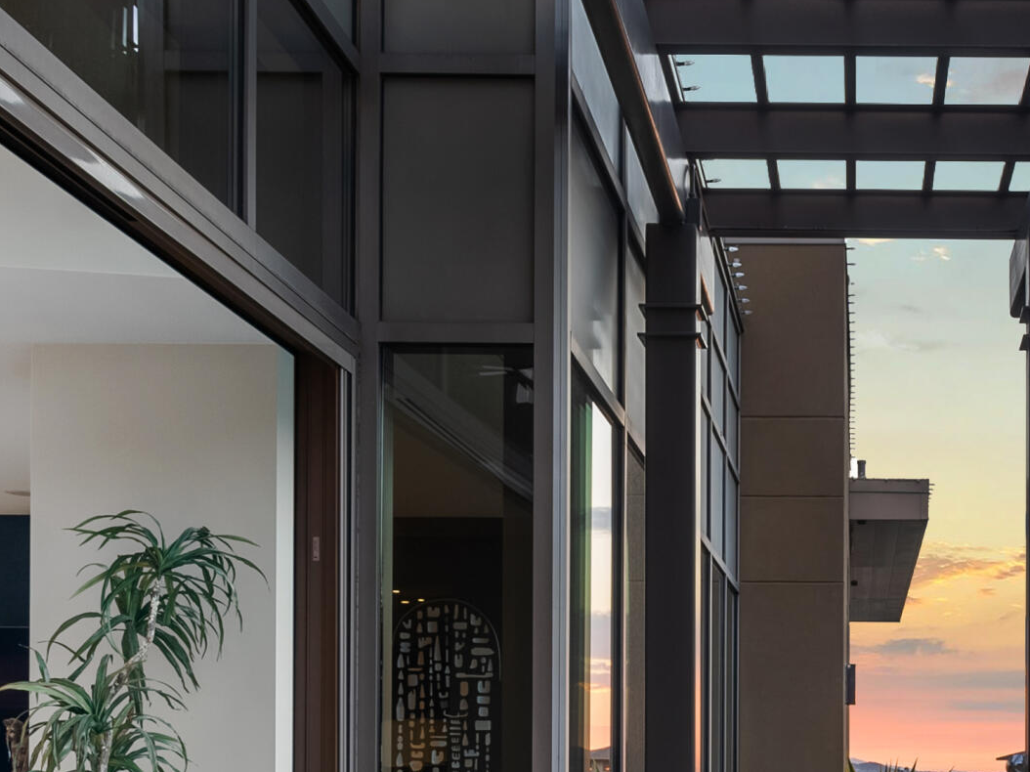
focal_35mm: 63
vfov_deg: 22.6
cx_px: 902
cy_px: 731
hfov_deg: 29.6
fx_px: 1874
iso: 100
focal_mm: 23
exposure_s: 1/3
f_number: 8
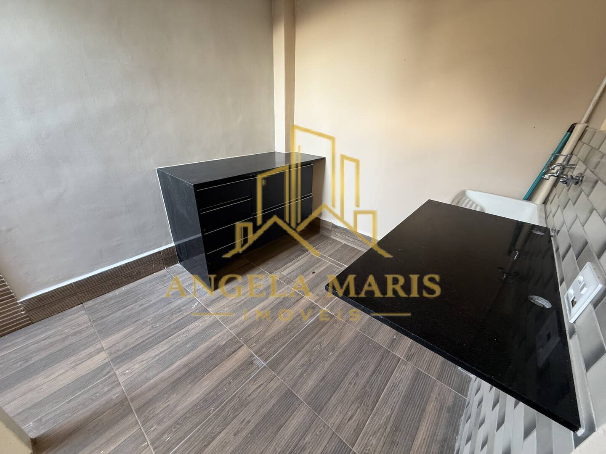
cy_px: 227
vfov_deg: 85.7
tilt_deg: -27.0
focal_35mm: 14
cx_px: 303
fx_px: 245
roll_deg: -4.0
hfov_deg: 102.1
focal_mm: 2.22
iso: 200
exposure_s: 1/60
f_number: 2.2
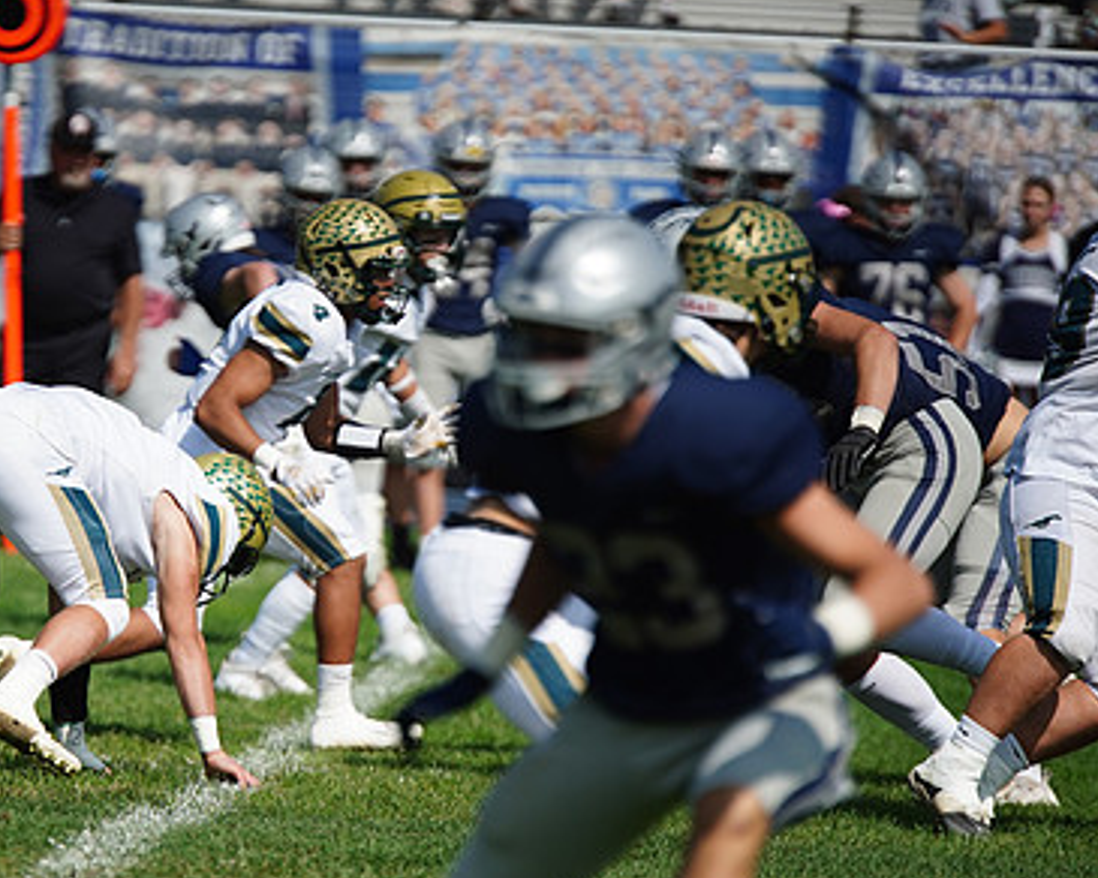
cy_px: 516
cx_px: 241
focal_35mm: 447
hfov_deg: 4.3
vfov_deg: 3.5
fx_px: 14526
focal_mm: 300
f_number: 2.8
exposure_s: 1/8000
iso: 400
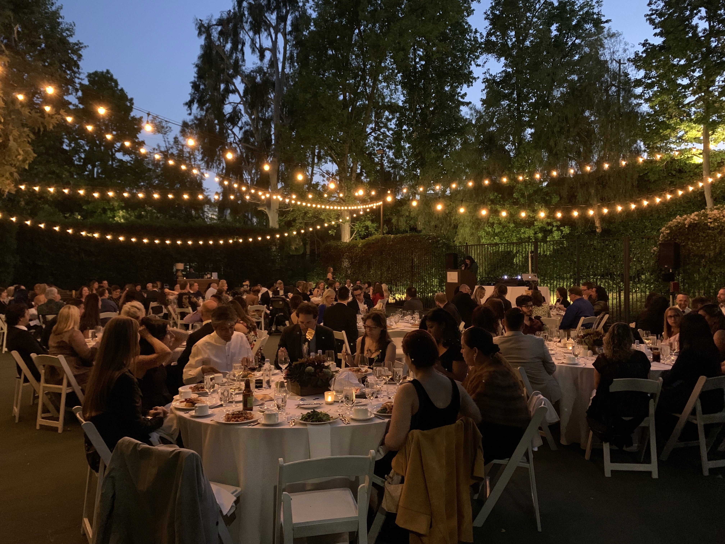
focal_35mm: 26
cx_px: 362
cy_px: 272
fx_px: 545
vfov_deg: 53.1
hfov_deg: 67.3
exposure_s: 1/15
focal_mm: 4.25
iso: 800
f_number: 1.8
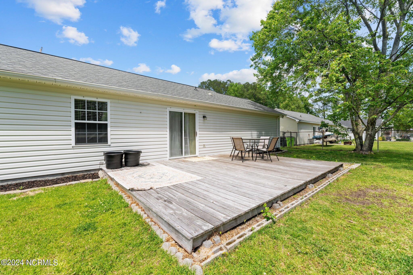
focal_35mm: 14
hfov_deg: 104.3
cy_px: 138
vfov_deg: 81.2
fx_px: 161
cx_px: 206
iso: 400
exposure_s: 1/640
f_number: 8
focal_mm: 14
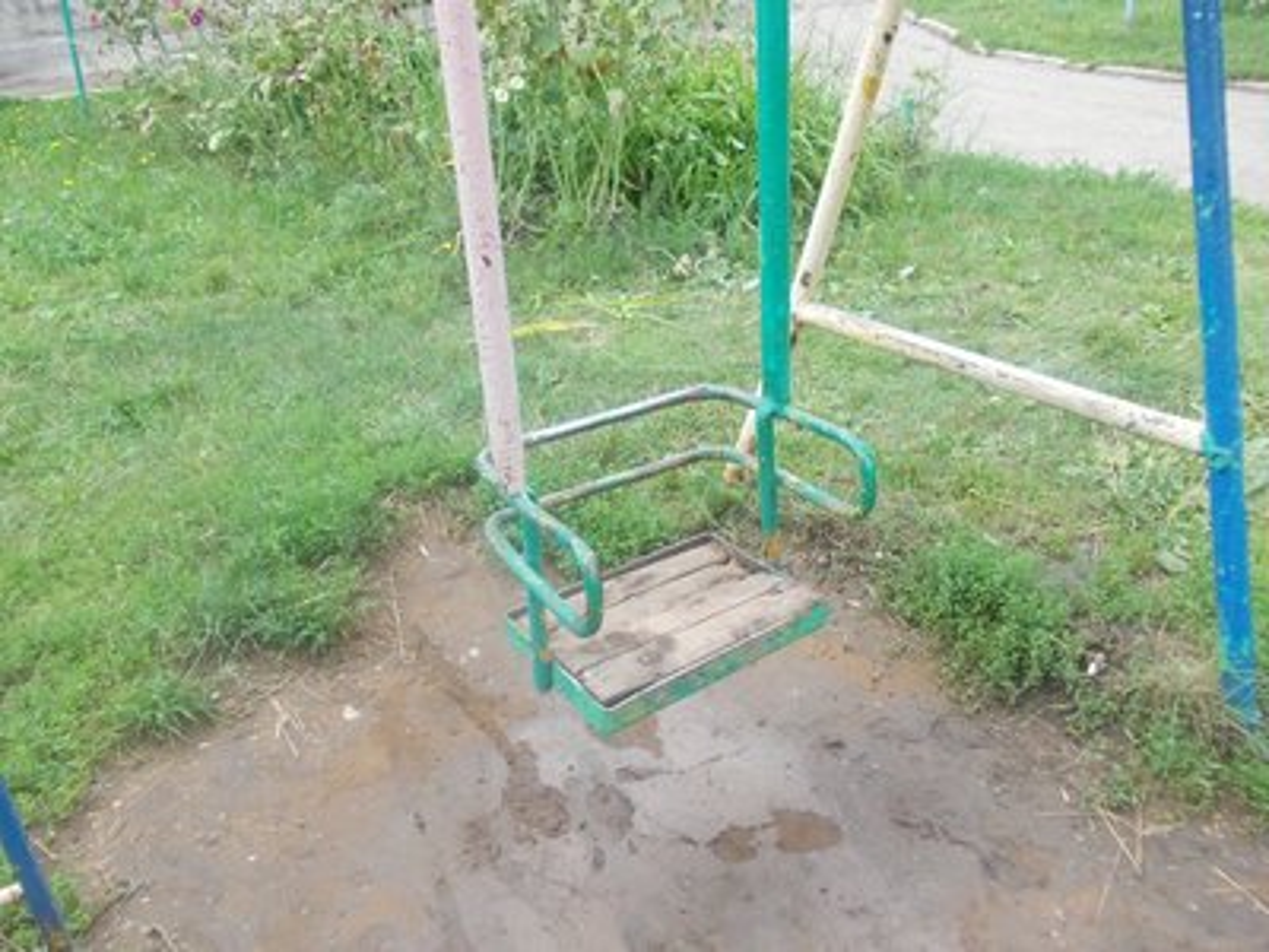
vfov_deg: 49.7
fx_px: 1026
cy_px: 476
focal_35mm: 28
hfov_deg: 63.4
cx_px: 634
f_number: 2.7
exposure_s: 1/125
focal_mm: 4
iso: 80
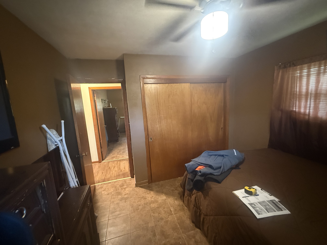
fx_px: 132
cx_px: 164
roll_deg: +3.7
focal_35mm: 14
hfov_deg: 102.1
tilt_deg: -8.9
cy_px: 122
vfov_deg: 85.7
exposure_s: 1/40
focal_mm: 2.22
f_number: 2.2
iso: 1250
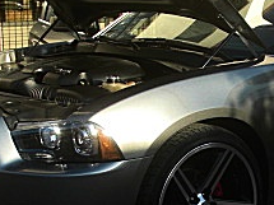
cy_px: 169
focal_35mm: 107
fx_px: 846
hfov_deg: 18.2
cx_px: 233
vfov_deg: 13.7
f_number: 2.8
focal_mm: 6.3
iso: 50
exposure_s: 1/400
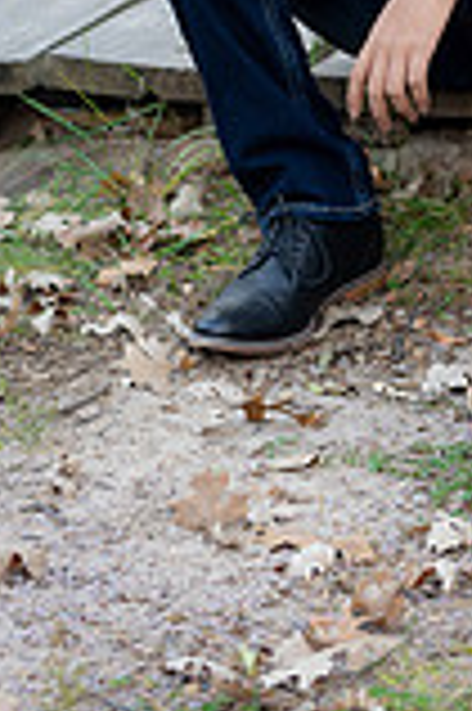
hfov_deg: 5.6
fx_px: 4769
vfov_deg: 8.4
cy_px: -292
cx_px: 517
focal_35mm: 242
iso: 200
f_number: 3.5
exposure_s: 1/125
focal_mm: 85
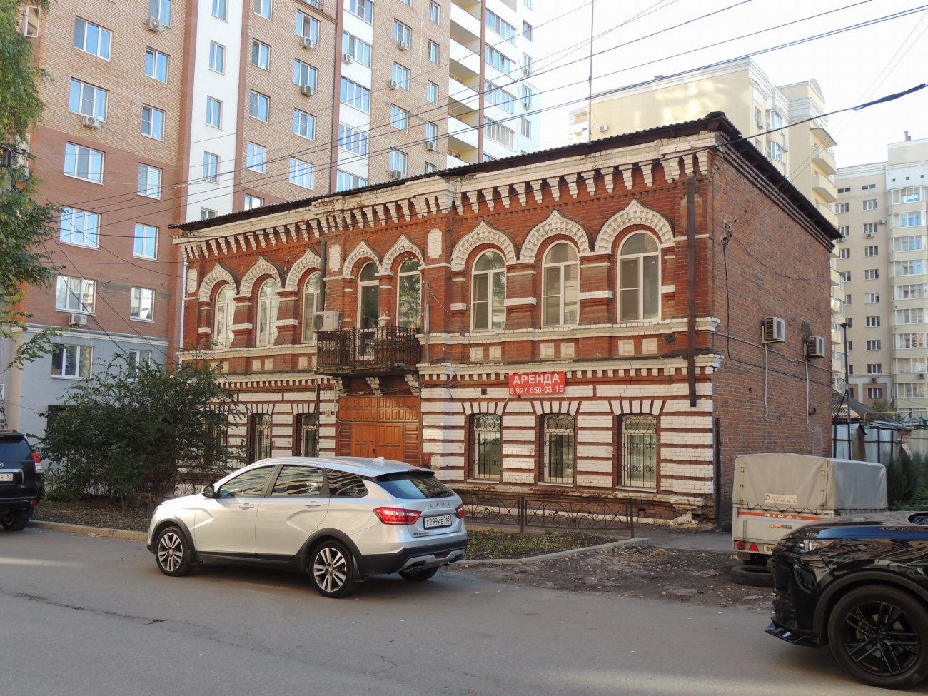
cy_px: 348
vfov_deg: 42.9
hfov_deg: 55.4
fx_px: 885
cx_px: 464
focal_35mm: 33
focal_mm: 5.8
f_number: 3.2
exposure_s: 1/160
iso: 100
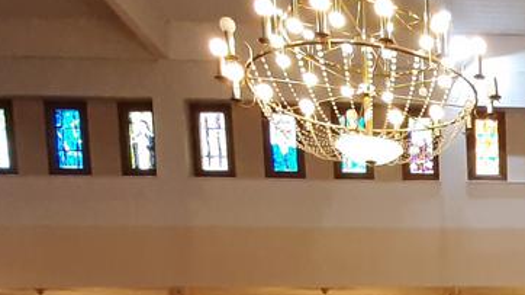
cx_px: 605
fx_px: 654
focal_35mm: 47
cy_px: 436
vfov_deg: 21.5
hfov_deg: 35.8
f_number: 2.2
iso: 160
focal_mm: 1.42
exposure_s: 1/33
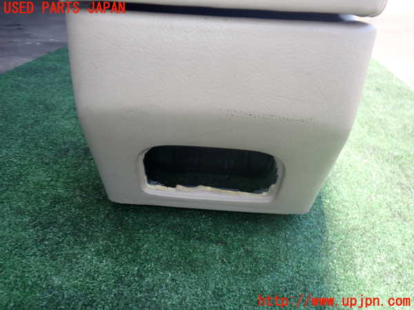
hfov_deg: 60.0
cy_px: 155
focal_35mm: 30
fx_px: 359
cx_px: 207
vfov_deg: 46.8
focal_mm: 5.4
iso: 100
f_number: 6.3
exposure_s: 1/30
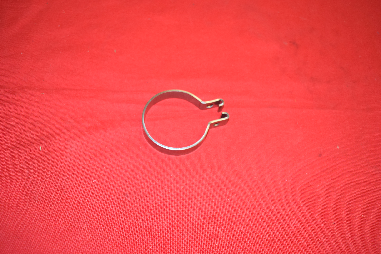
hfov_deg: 47.9
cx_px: 190
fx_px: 429
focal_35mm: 40
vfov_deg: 33.0
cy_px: 127
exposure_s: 1/125
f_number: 5
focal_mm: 27
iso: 800
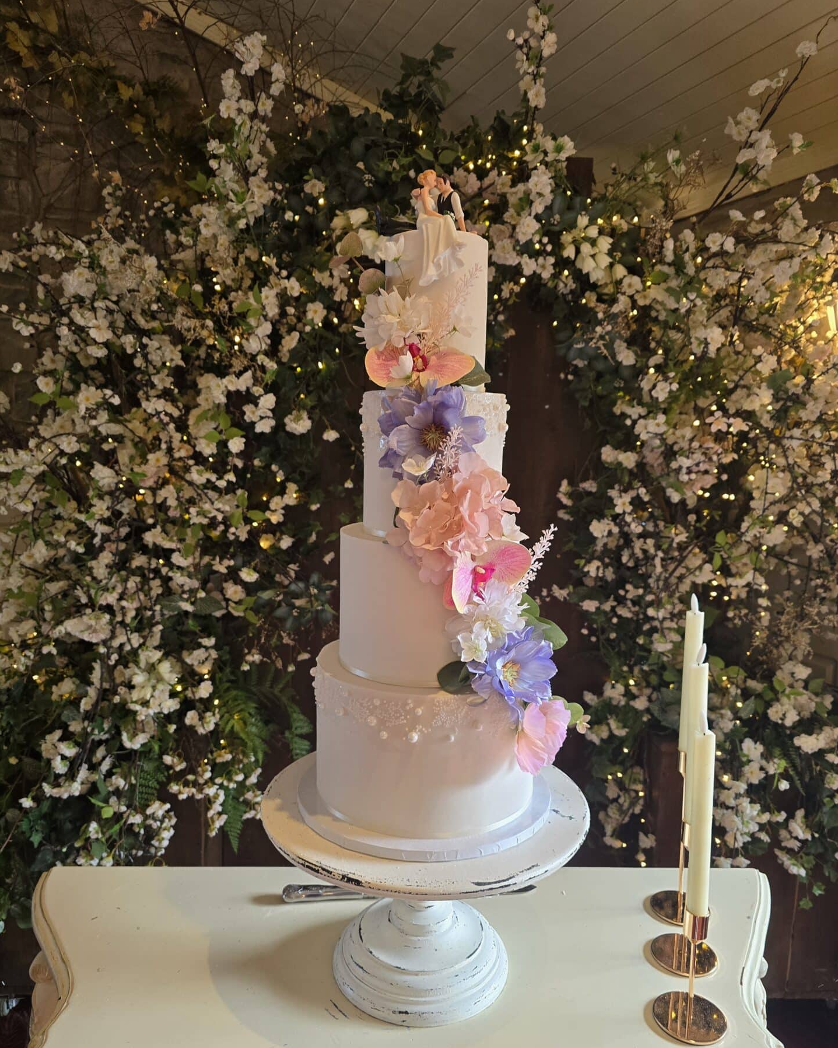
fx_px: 744
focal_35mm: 24
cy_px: 540
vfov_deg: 70.3
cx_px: 419
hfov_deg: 58.8
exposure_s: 1/100
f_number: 1.7
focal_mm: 6.3
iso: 160
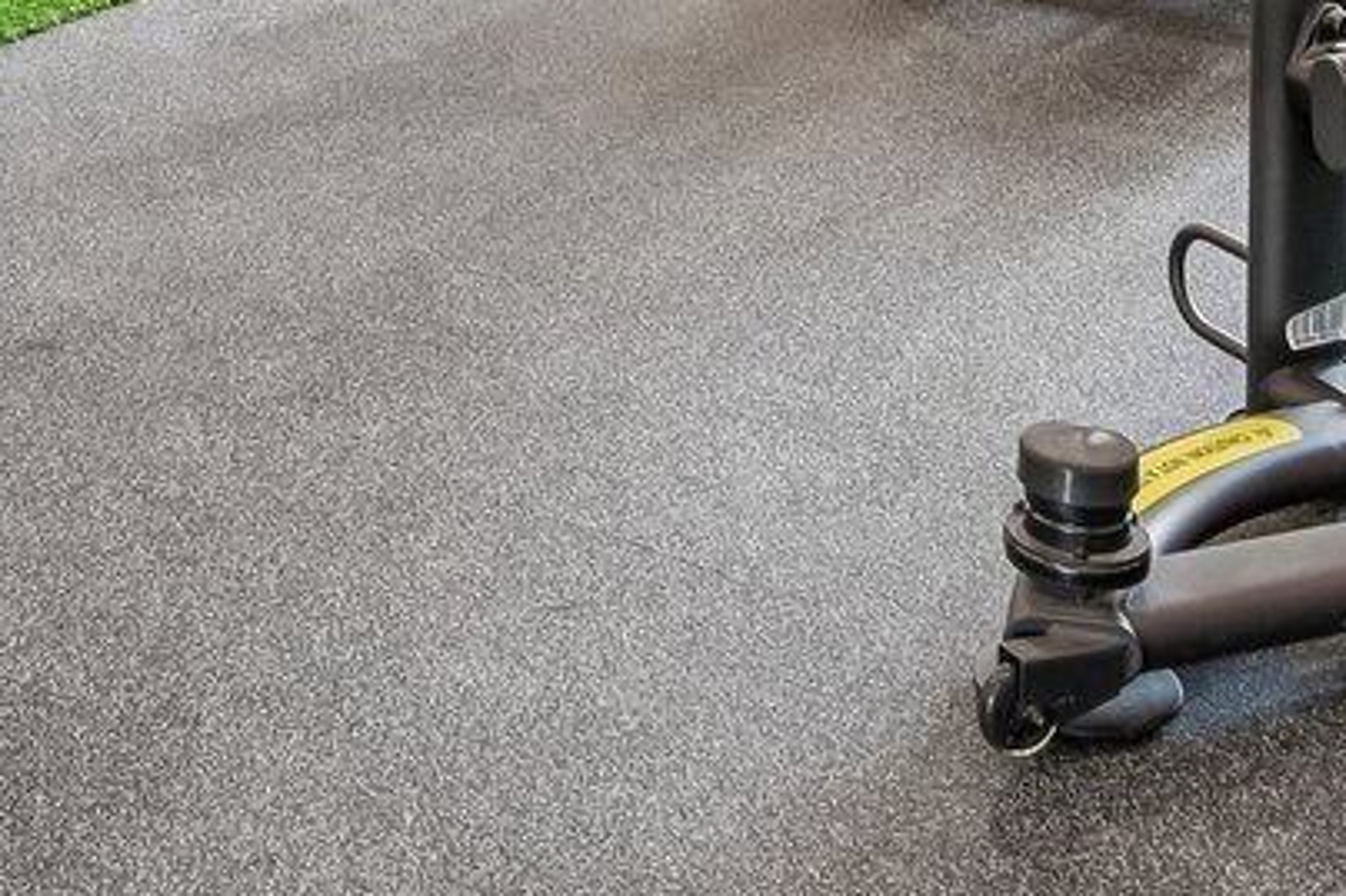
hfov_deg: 26.1
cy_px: -874
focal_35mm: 76
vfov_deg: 14.8
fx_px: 2840
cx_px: 237
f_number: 8
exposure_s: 1/1.25
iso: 100
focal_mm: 10
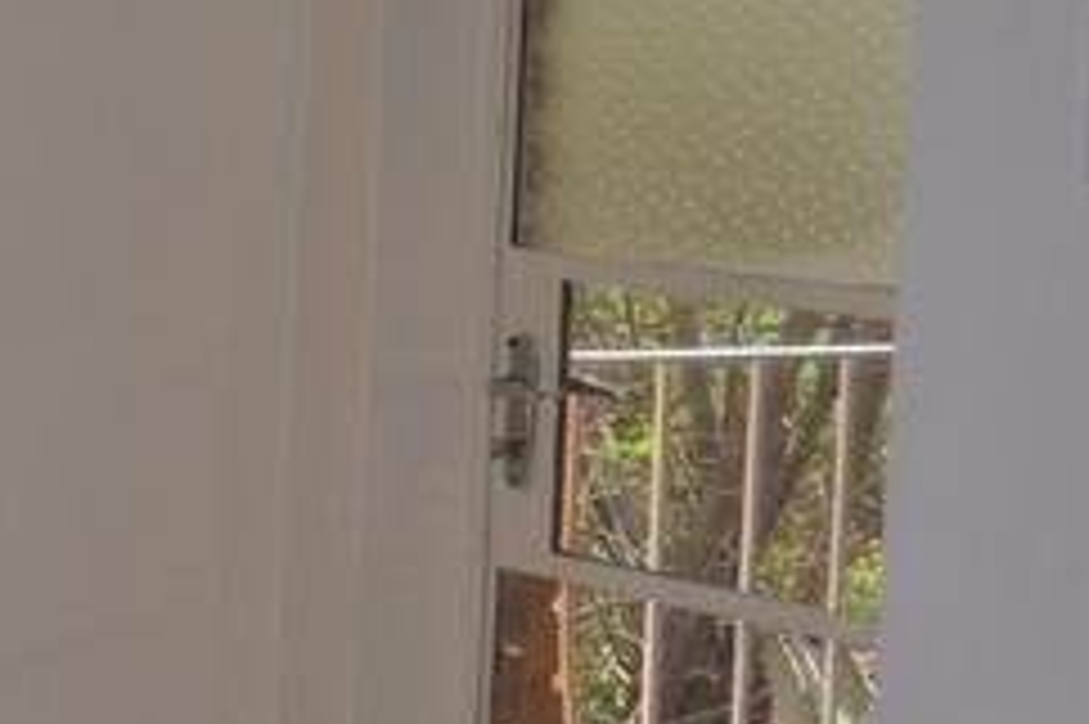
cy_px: 506
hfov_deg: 13.1
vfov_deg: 9.2
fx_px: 4504
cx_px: -518
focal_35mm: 149
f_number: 4.2
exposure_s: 1/200
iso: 100
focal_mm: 30
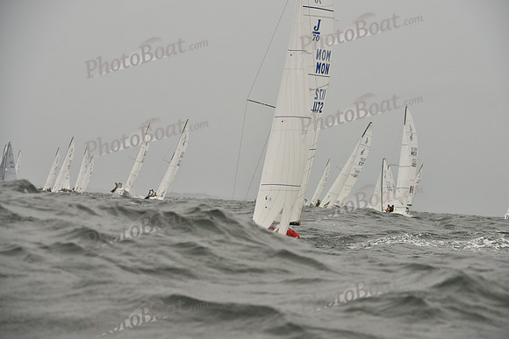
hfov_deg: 10.3
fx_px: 2828
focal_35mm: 200
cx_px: 254
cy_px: 170
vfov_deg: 6.9
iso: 400
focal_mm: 200
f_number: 7.1
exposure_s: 1/1250
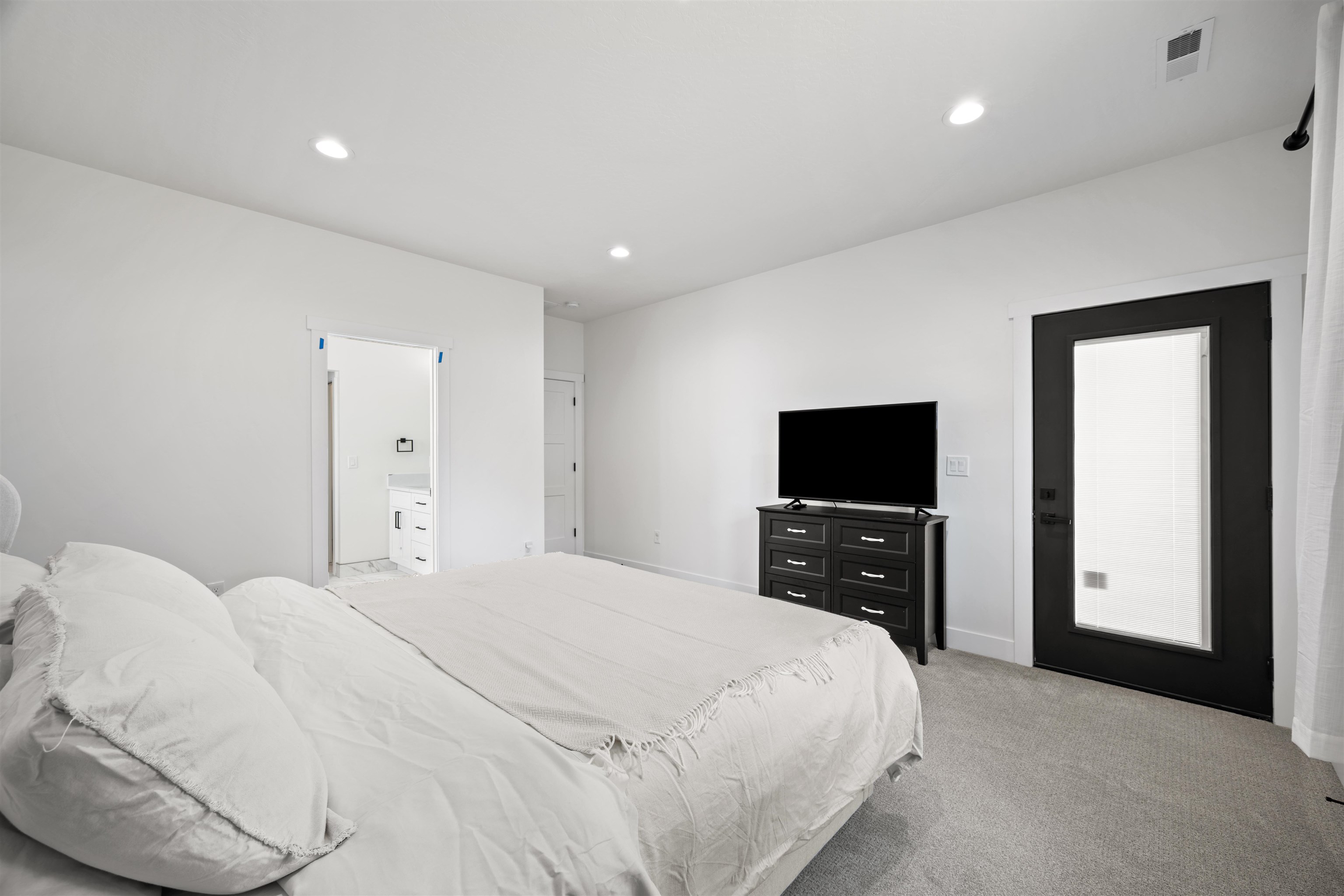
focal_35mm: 14
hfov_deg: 104.3
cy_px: 448
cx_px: 672
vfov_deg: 81.2
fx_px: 523
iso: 100
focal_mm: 14
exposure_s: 2
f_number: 8
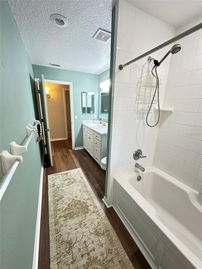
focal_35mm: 14
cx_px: 101
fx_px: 109
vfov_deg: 102.1
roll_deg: -2.2
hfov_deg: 85.7
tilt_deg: -14.9
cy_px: 134
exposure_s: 1/60
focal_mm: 2.22
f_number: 2.2
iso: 400
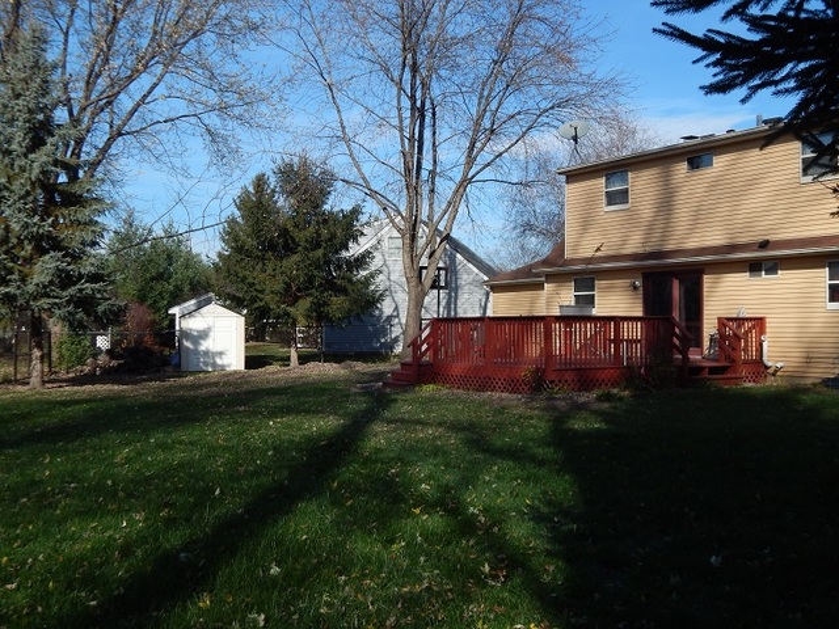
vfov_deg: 37.7
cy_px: 314
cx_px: 420
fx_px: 921
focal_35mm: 38
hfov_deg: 49.0
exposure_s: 1/1000
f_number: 3.4
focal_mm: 6.8
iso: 125
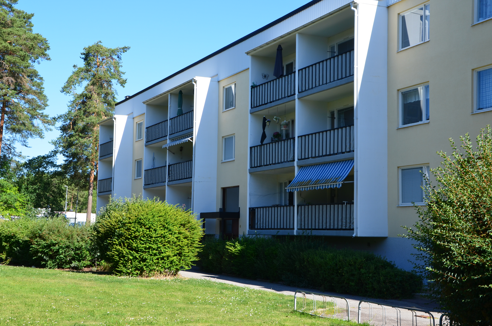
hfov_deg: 39.0
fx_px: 696
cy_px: 163
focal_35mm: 51
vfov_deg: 26.4
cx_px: 246
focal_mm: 34
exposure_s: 1/125
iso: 200
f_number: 11
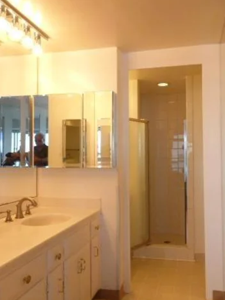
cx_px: 126
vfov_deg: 56.8
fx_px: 277
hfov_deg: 44.1
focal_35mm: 32
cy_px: 154
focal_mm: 3.58
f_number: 2.8
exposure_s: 1/125
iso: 200
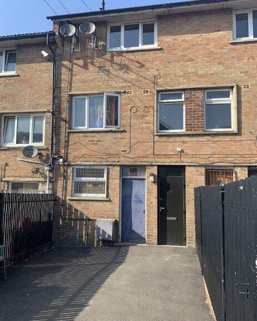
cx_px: 125
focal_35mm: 28
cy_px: 149
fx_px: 266
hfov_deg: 51.5
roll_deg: -0.4
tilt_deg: +4.0
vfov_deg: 62.1
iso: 25
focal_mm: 4.25
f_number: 1.8
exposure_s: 1/1011
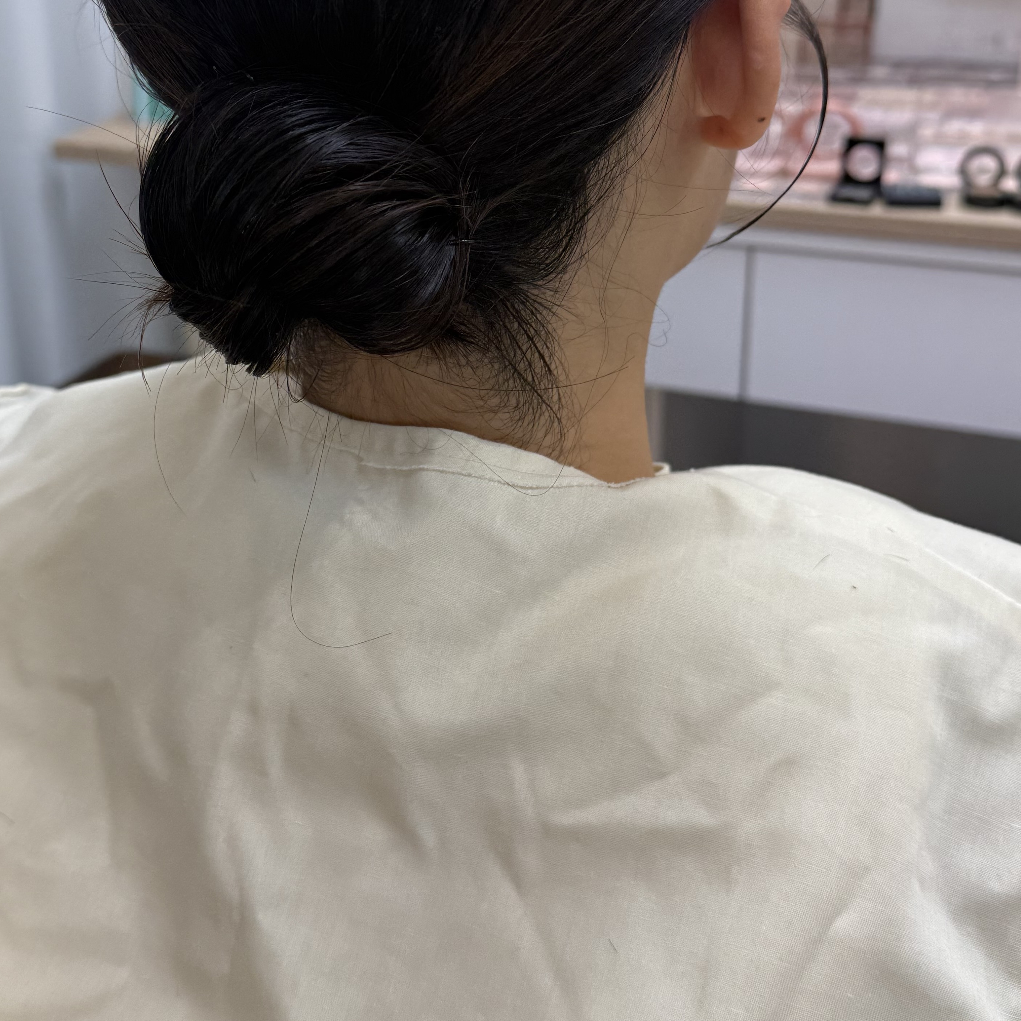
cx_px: 466
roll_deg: +0.7
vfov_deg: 38.8
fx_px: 1435
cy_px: 350
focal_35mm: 43
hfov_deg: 39.1
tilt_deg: -22.4
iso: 64
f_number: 1.78
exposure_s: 1/120
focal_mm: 6.76
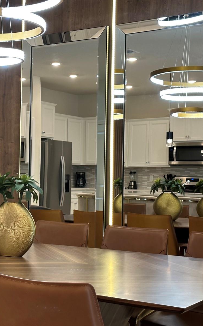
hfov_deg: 18.9
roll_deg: -1.1
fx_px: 602
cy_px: 163
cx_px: 32
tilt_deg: +1.6
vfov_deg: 30.2
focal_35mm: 68
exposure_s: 1/60
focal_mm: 6.86
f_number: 1.78
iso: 125
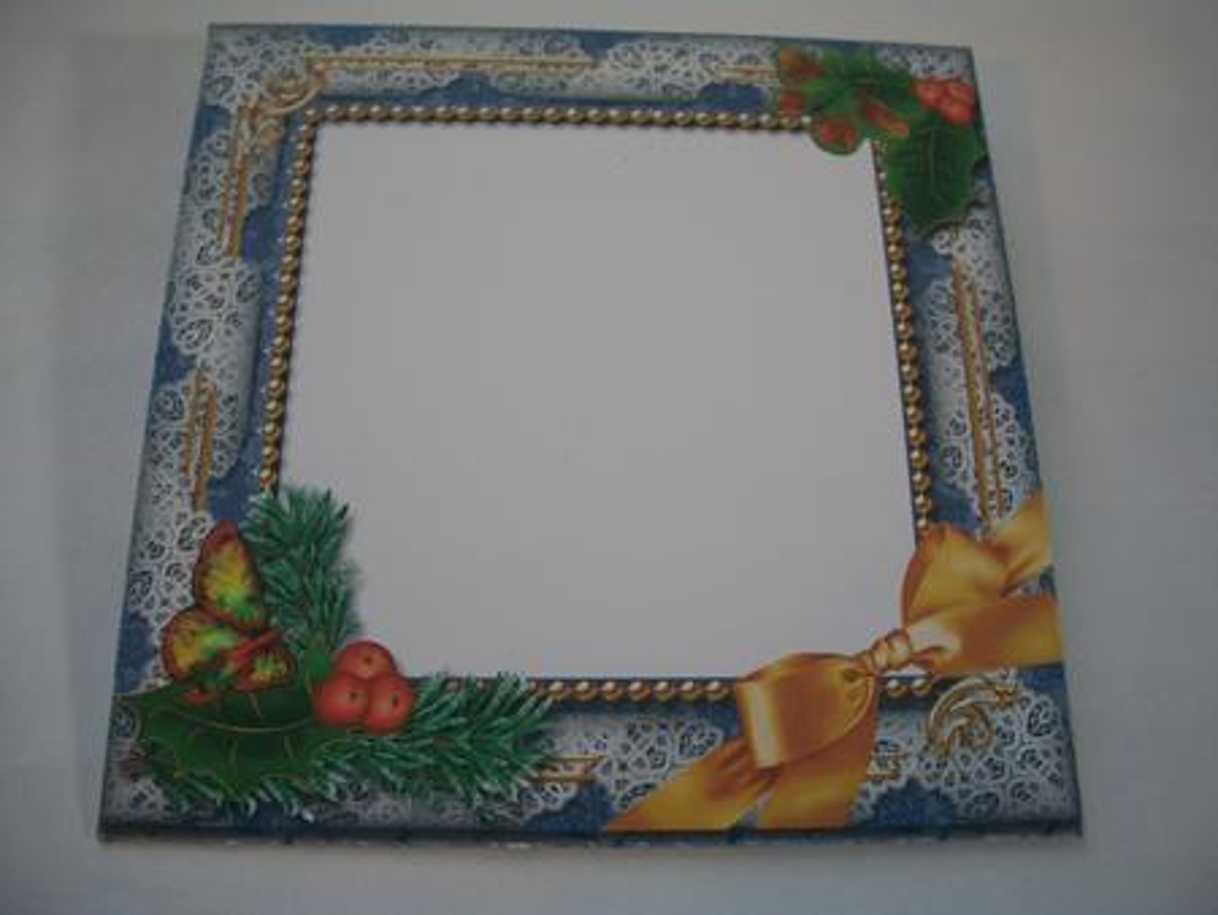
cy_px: 458
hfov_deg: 52.6
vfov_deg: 40.7
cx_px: 609
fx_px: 1232
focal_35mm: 35
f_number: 3.1
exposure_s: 1/60
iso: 126
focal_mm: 6.3
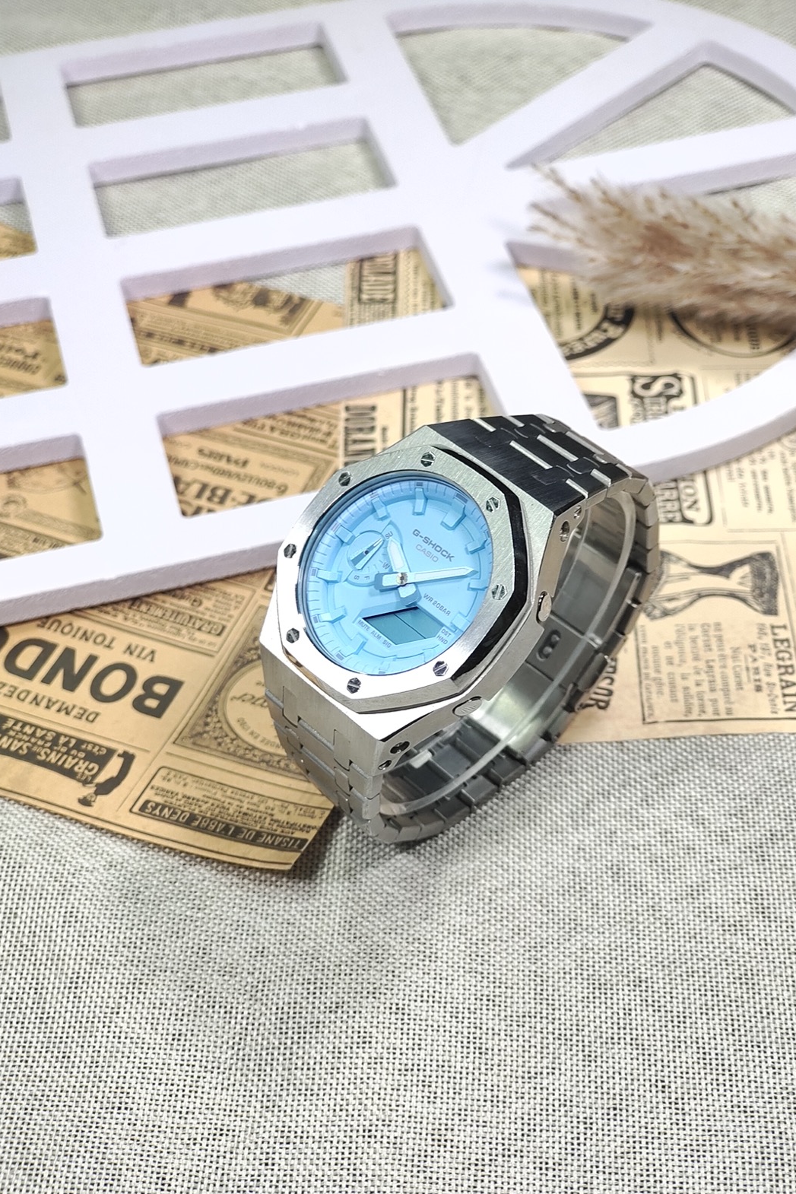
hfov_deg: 25.5
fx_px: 1757
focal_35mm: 53
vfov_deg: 37.5
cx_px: 436
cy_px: 608
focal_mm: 7.55
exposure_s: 1/100
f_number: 2.08
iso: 77
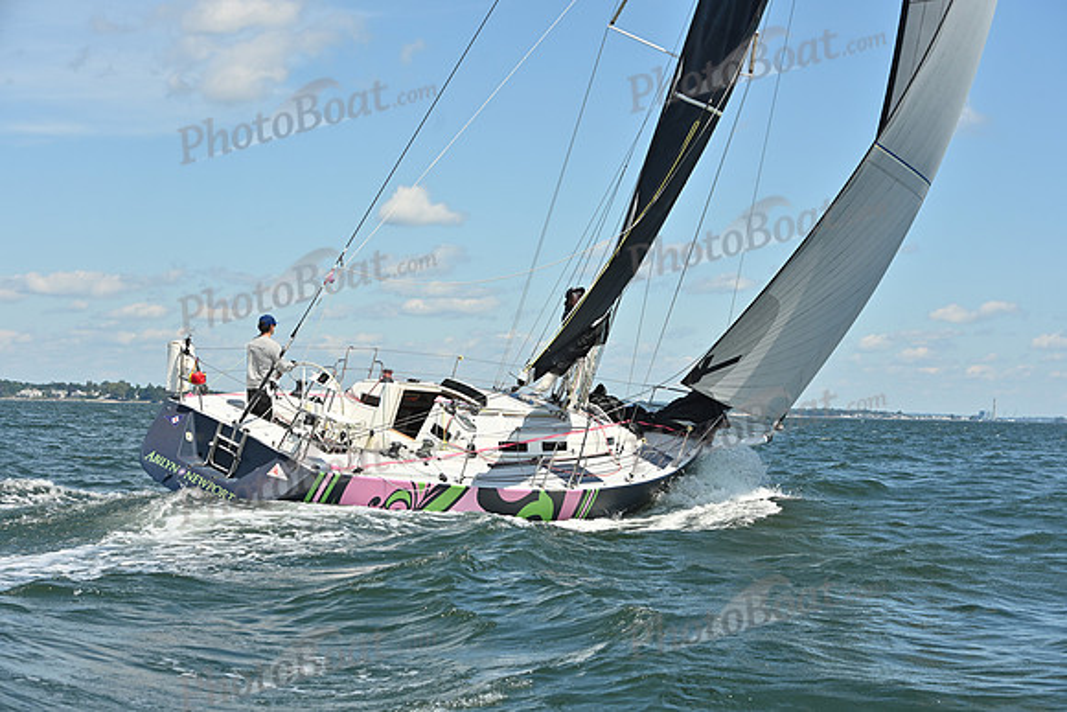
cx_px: 534
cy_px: 356
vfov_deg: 19.5
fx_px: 2075
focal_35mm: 70
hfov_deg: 28.8
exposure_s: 1/1250
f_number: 8
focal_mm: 70
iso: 250
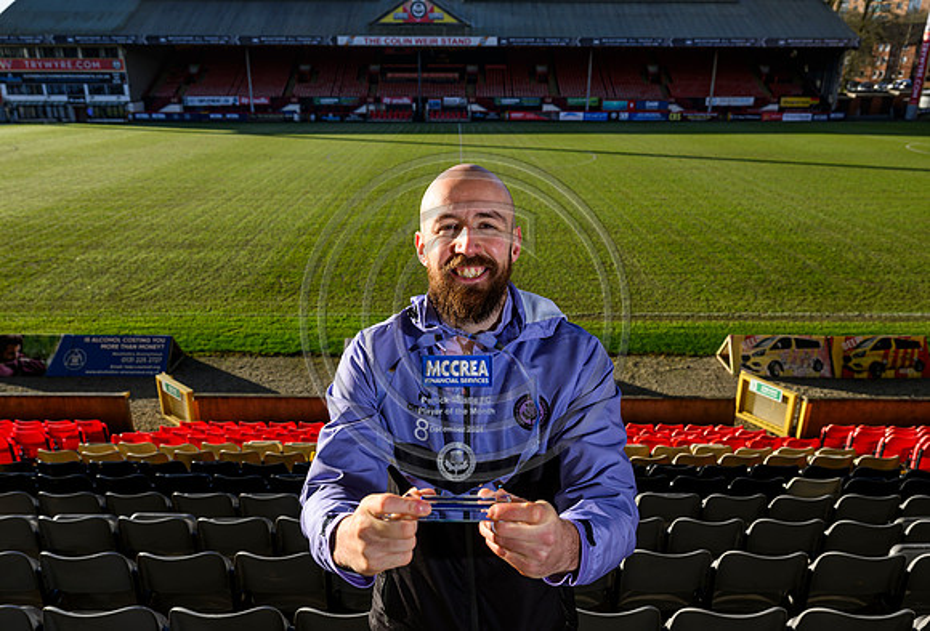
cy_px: 340
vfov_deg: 47.9
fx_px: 710
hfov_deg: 66.5
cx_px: 465
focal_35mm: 27
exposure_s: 1/160
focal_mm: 24
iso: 64
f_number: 5.6
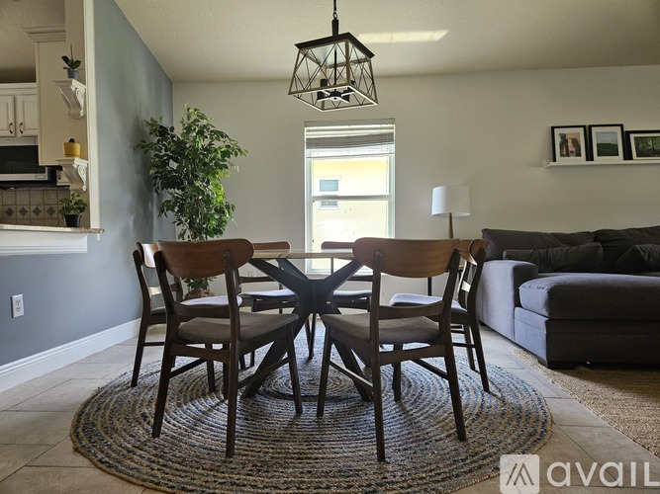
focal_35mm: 23
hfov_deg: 73.9
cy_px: 247
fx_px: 438
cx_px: 330
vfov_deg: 58.9
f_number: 1.8
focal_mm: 5.4
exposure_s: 1/100
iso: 125
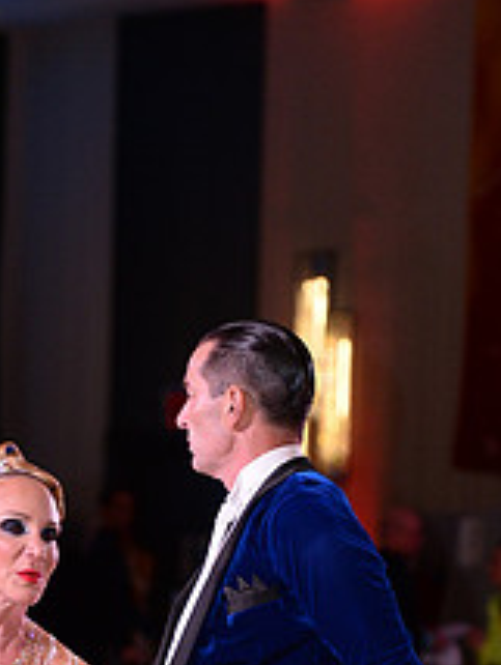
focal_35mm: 325
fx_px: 6259
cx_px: 160
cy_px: 820
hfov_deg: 4.6
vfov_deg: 6.1
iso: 2000
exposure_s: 1/250
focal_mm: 125
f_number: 4.5
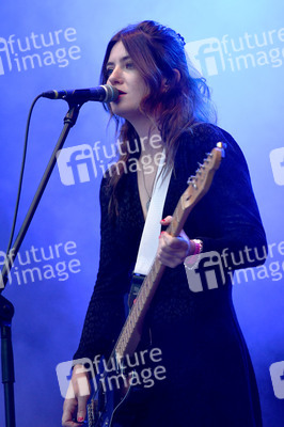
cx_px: 142
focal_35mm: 190
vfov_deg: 10.8
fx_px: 2252
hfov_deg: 7.2
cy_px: 214
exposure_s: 1/160
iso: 1250
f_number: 3.5
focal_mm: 190
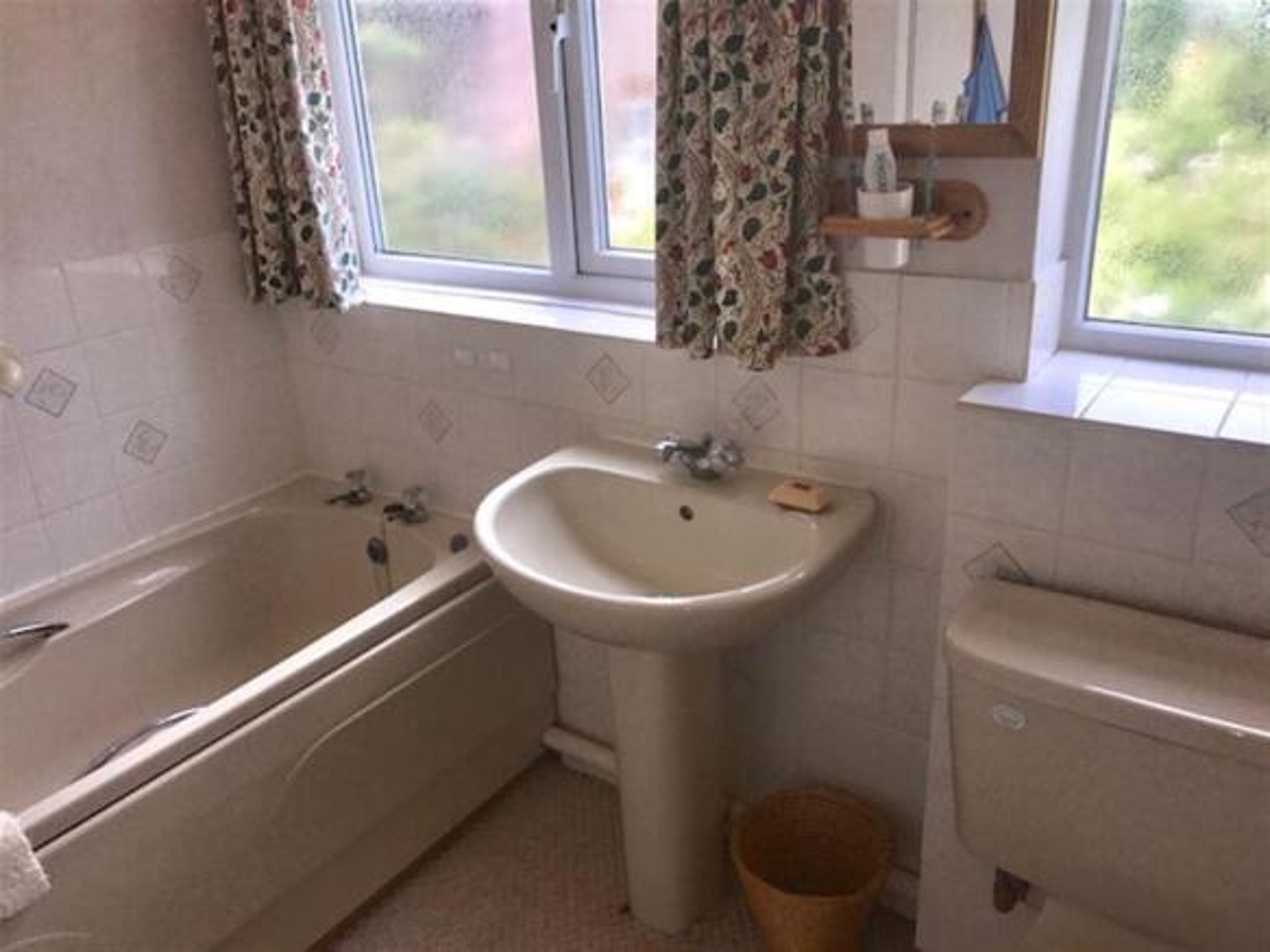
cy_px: 476
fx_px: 1027
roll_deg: +3.1
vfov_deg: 49.7
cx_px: 635
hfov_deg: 63.5
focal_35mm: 28
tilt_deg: -21.8
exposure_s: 1/526
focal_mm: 3.99
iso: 20
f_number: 1.8
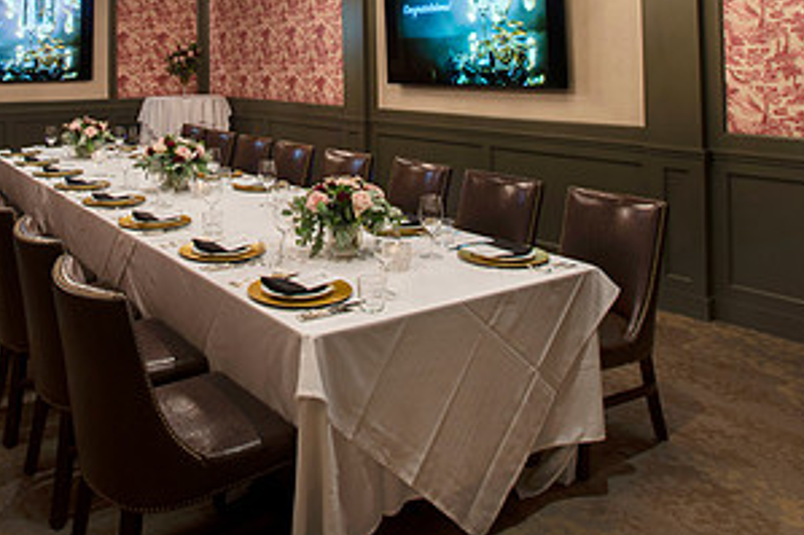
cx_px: 290
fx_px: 737
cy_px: 20
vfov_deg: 36.5
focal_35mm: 33
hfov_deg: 56.4
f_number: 20
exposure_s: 5
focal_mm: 17
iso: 200
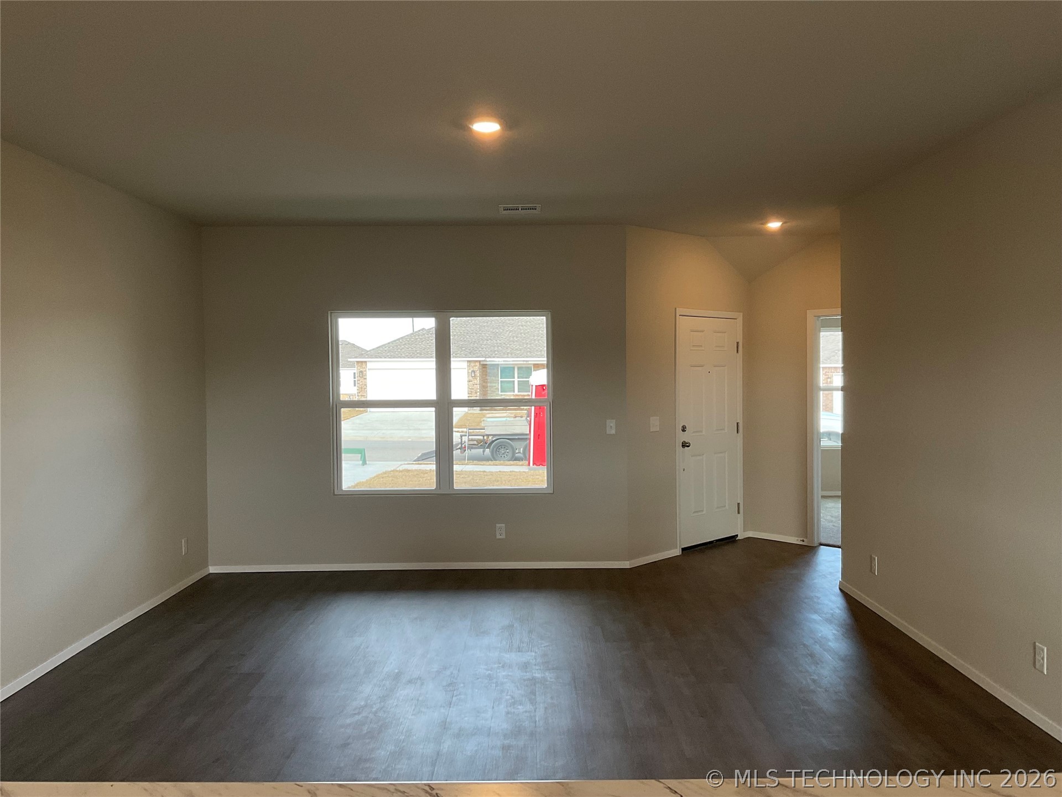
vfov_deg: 48.2
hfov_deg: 61.7
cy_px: 398
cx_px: 531
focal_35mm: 29
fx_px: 890
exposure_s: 1/120
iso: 32
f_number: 1.8
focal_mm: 3
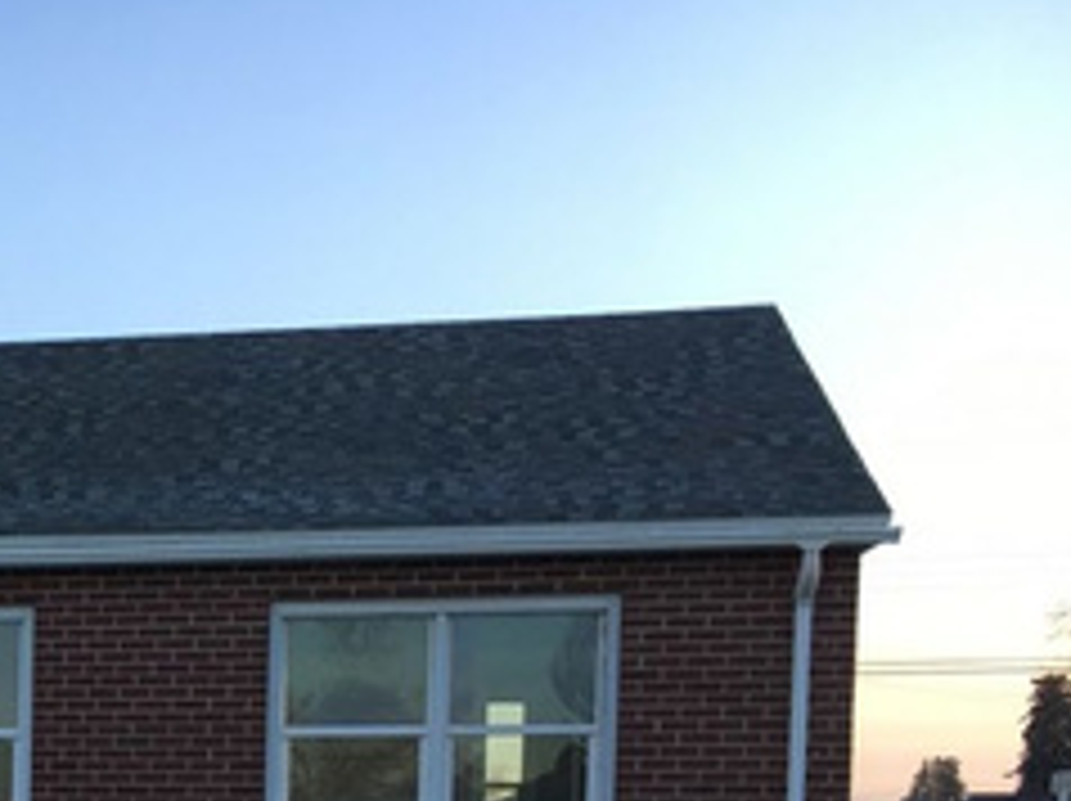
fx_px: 2411
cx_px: -288
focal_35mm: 78
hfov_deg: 22.6
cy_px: 1022
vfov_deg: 17.7
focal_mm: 4.15
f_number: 2.2
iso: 25
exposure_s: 1/175
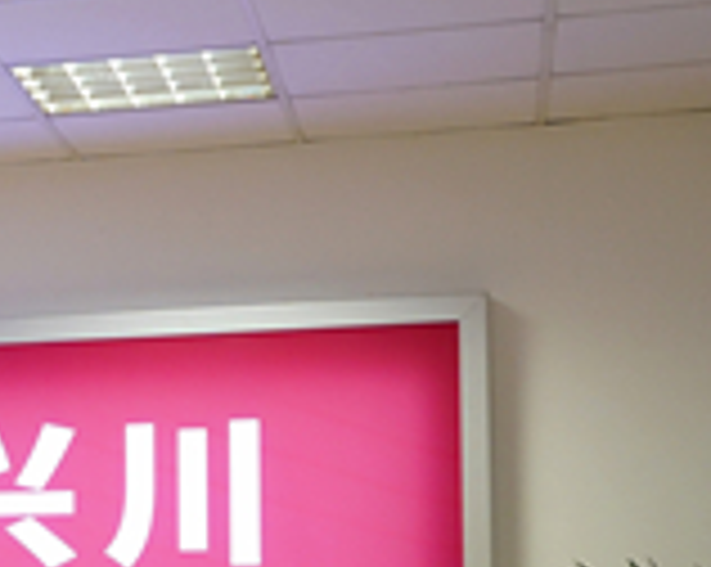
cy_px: 549
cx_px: -518
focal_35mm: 113
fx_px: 2375
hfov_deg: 15.1
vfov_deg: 13.5
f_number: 4
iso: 1600
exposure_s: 1/160
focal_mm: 33
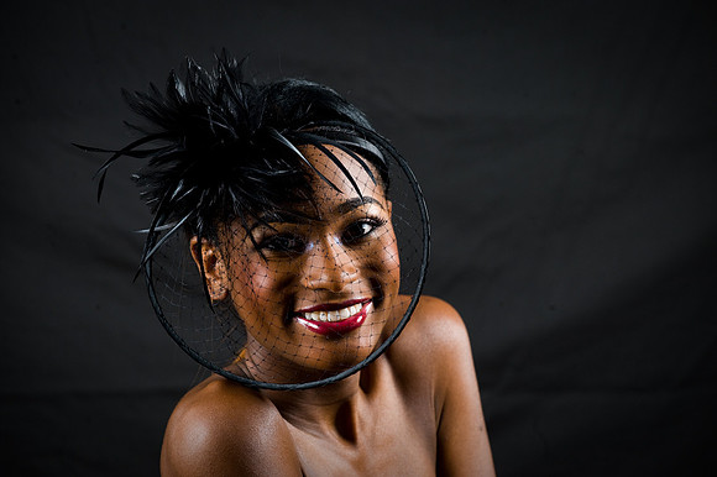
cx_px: 358
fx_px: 3185
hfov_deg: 12.8
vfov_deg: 8.6
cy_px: 238
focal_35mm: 160
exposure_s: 1/125
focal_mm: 160
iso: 320
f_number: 5.6
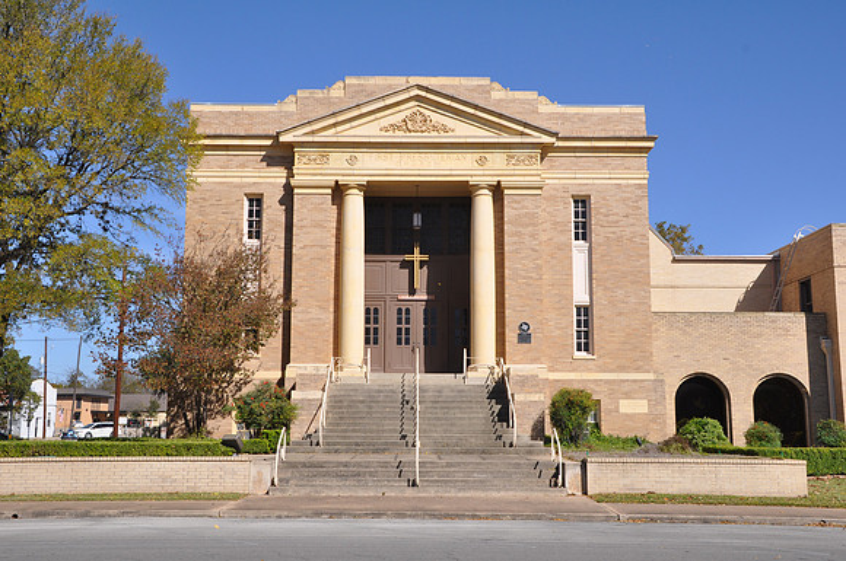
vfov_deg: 31.8
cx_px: 423
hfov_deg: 46.5
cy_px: 280
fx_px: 986
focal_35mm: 42
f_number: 13
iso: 200
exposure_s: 1/160
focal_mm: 28
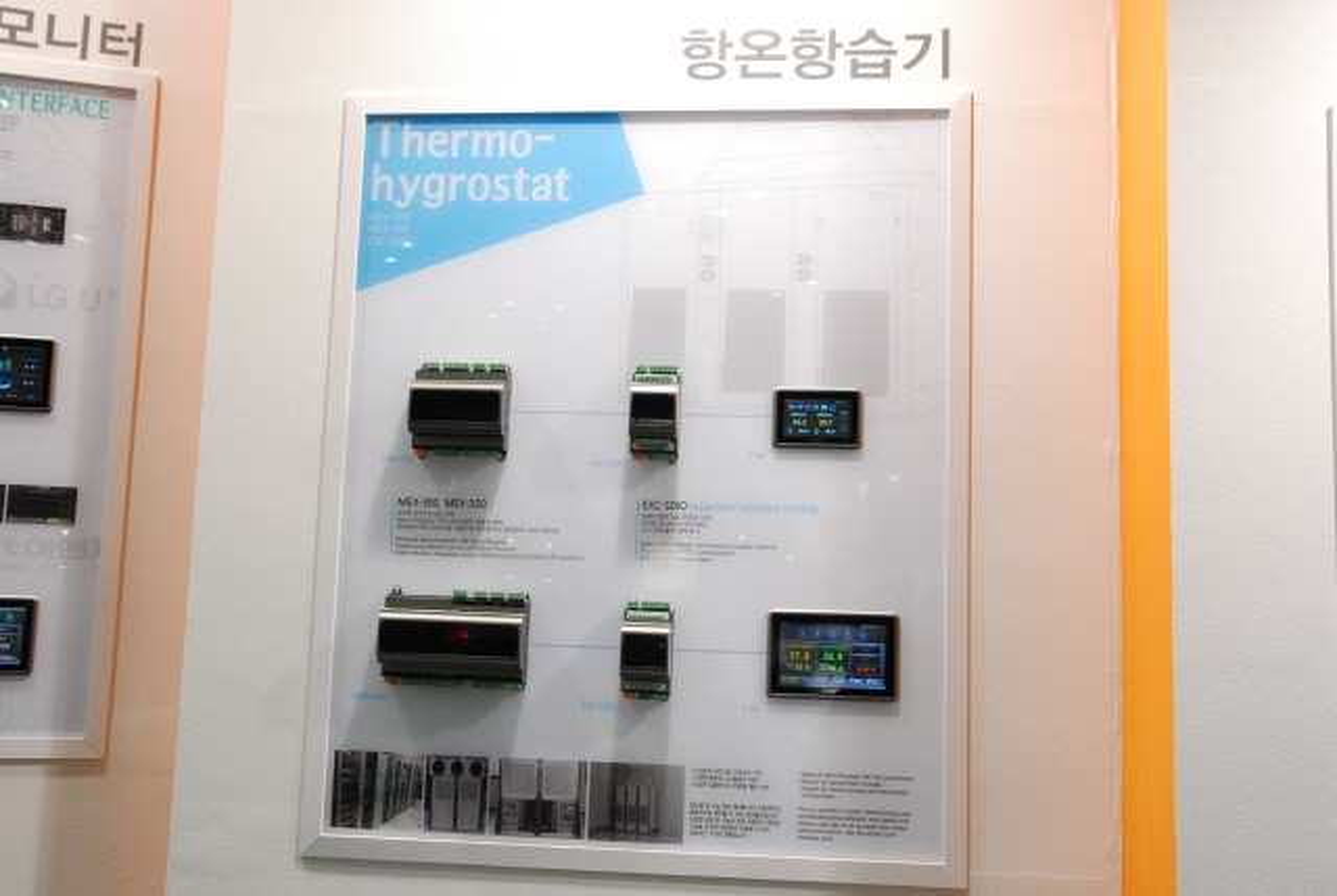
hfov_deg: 57.1
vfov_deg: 40.1
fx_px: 1228
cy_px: 448
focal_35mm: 33
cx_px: 668
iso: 1600
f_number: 5.6
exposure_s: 1/100
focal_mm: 22
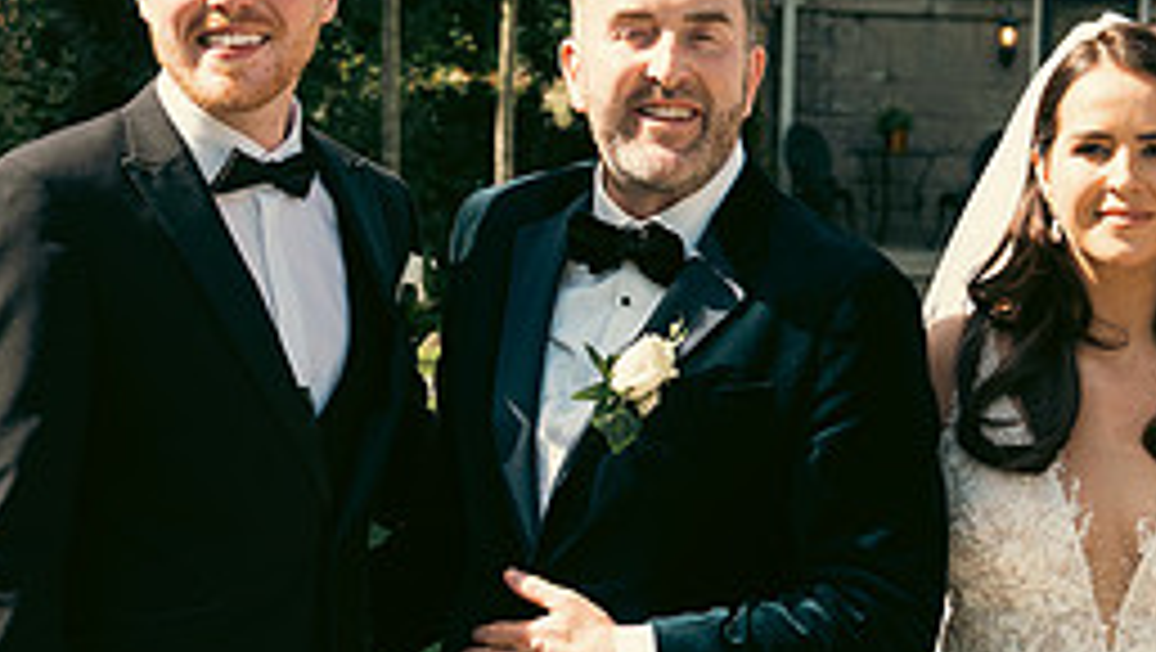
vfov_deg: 8.2
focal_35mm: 149
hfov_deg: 14.3
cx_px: 1066
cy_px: 398
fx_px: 4571
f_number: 5
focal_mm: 42
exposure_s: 1/400
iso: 200
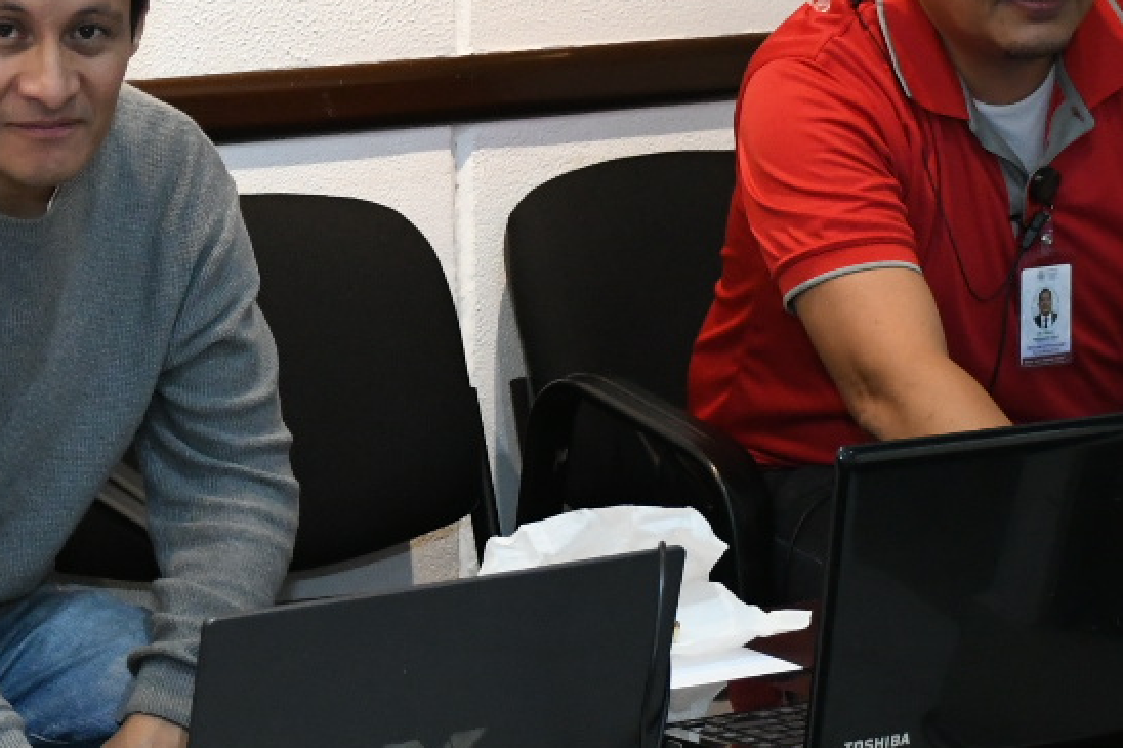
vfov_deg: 9.6
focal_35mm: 142
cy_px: 211
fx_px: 4428
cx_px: 96
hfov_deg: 14.3
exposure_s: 1/100
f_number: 4
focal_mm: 32
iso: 2000
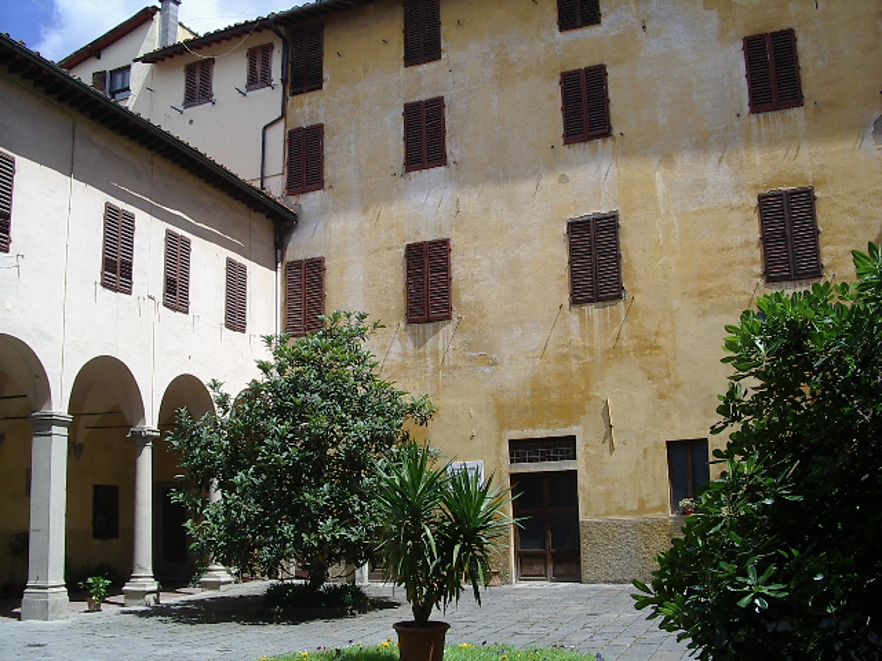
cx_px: 441
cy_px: 330
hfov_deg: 49.0
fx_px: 968
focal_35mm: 38
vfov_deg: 37.7
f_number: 4.8
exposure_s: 1/320
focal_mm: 5.8
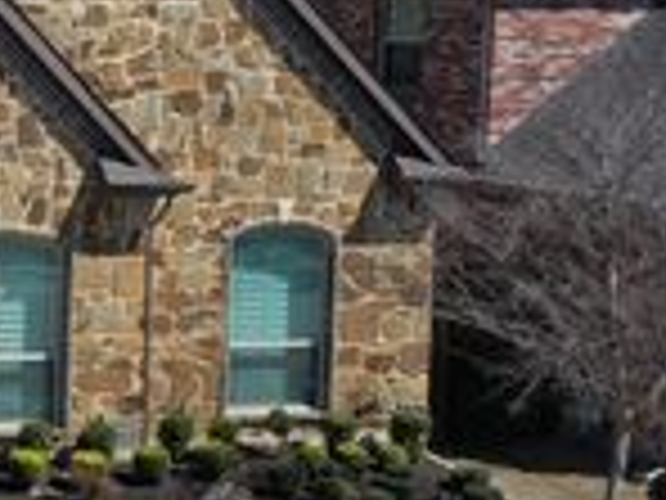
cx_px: -387
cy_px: 173
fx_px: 1751
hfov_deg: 18.6
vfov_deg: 16.2
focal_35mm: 91
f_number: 5
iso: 100
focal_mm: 10.26
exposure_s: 1/800
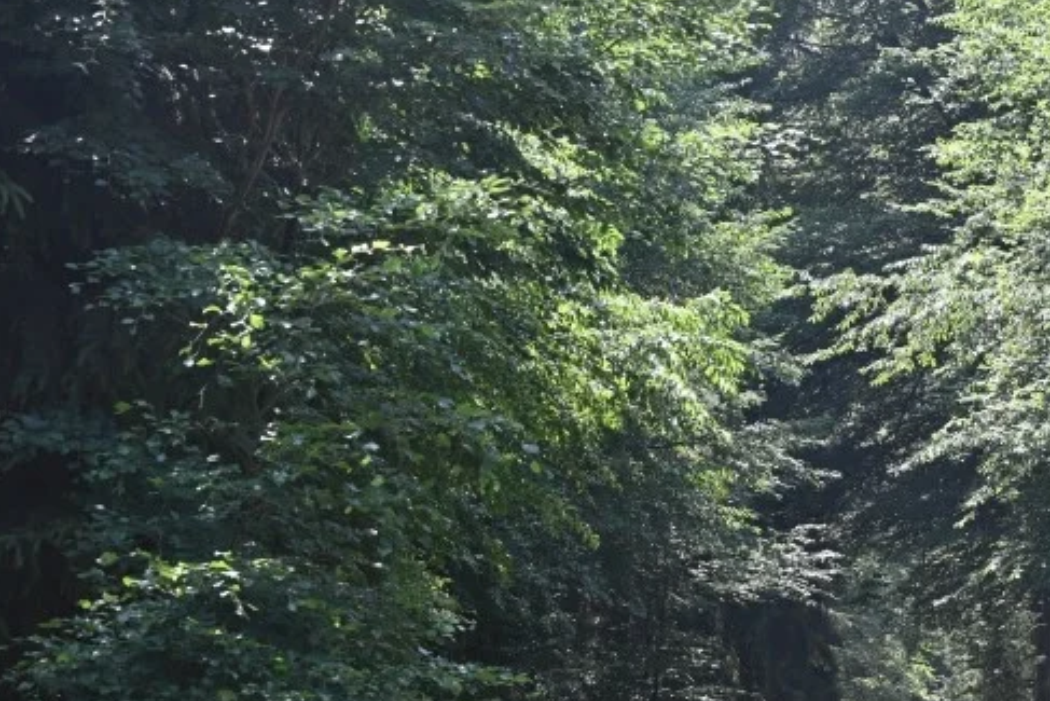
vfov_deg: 13.4
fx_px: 2976
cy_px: 332
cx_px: 880
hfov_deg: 19.7
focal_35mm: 102
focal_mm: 46
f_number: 5.6
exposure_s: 1/250
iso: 200
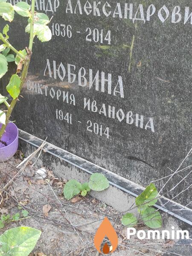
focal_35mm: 25
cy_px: 128
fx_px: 185
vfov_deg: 69.4
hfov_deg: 54.9
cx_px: 96
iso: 332
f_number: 1.89
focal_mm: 5.43
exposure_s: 1/50
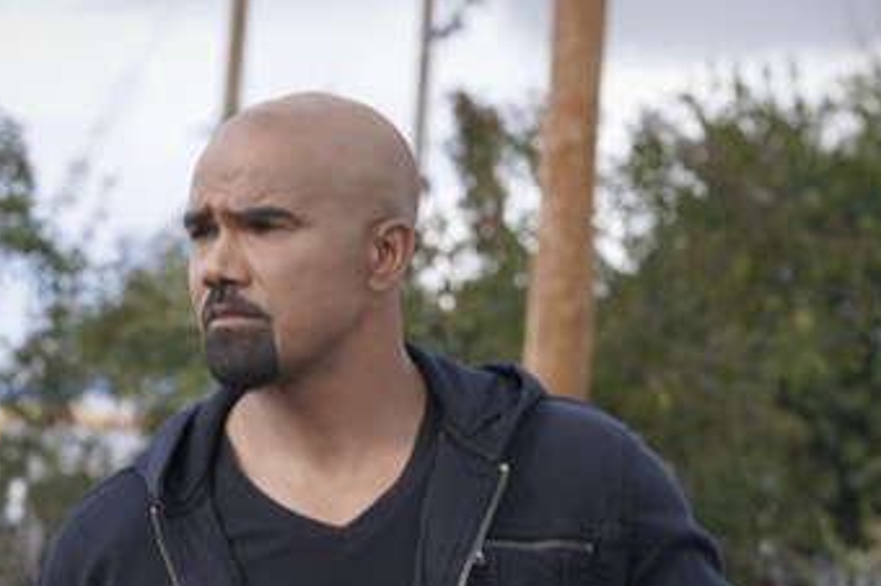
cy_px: 411
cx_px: 358
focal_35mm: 206
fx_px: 5036
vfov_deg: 6.7
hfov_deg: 10.0
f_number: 10
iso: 800
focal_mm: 140
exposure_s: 1/400
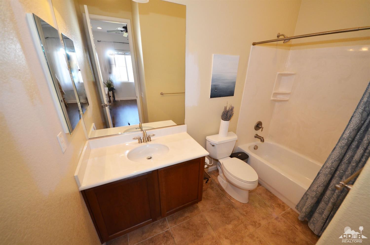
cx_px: 185
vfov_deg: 86.2
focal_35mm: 13
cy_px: 122
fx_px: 131
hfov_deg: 109.5
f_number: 4.5
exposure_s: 1/60
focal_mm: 8.5
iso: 800
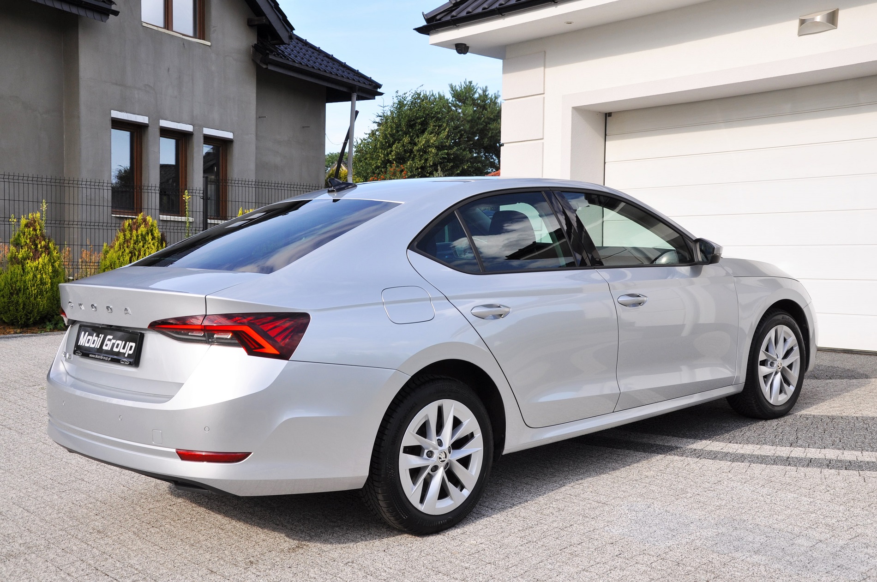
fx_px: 1022
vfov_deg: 31.8
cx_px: 438
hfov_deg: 46.5
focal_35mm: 42
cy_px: 291
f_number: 9
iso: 250
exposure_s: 1/320
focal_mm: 28
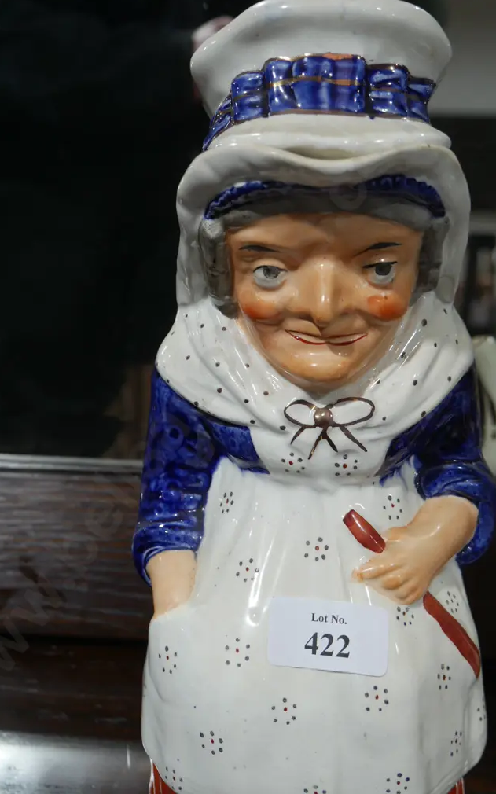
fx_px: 930
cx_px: 197
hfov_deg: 29.8
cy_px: 392
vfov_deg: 46.2
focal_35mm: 43
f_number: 4.5
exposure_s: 1/60
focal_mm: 20
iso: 400
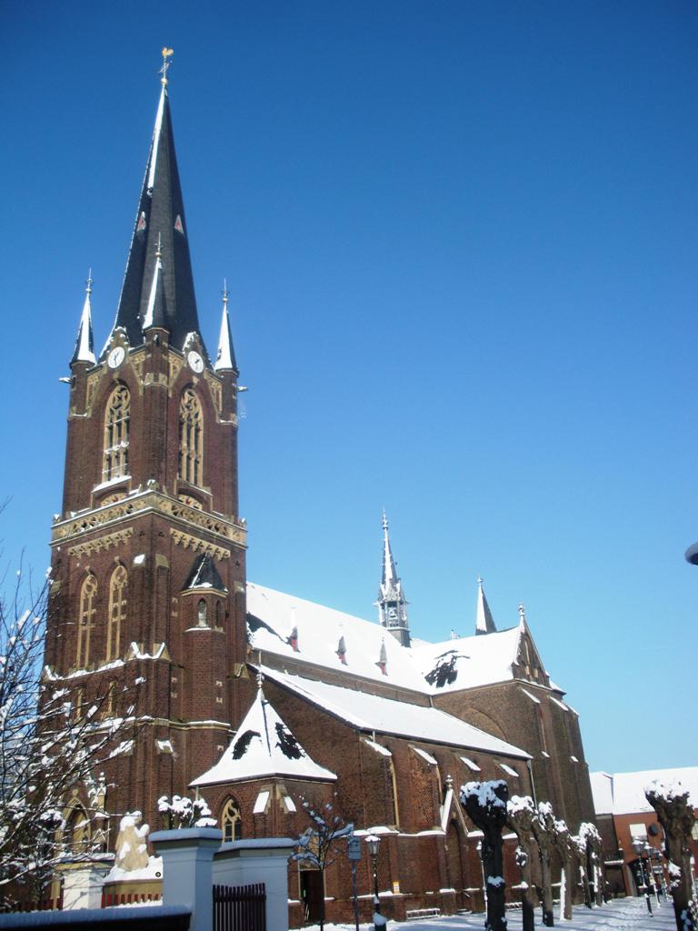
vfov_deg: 51.4
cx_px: 349
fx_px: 968
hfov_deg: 39.7
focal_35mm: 36
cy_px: 466
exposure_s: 1/718
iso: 64
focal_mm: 6.3
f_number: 3.5
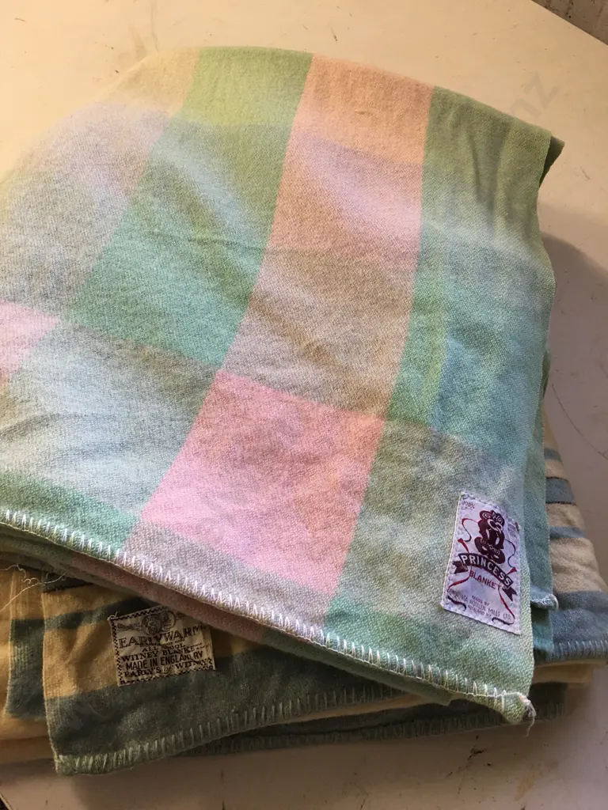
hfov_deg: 48.2
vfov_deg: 61.7
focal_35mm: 29
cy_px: 405
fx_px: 679
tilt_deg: -55.9
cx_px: 304
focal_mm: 4.15
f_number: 2.2
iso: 64
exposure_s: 1/17
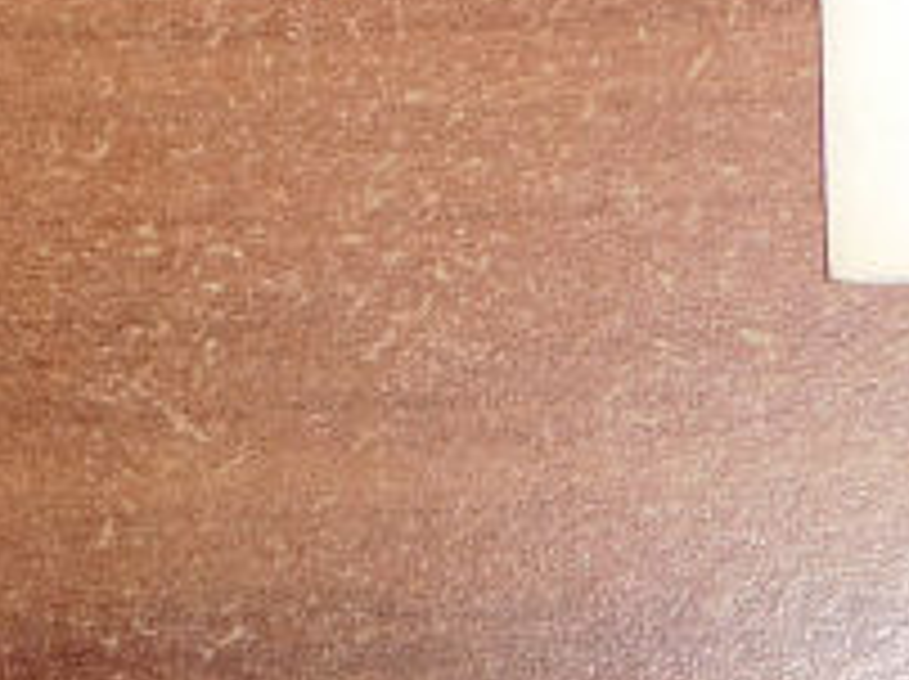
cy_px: -1004
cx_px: 698
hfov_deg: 15.5
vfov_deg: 10.0
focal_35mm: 127
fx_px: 3331
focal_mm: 4.5
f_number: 3.4
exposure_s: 1/30
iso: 125
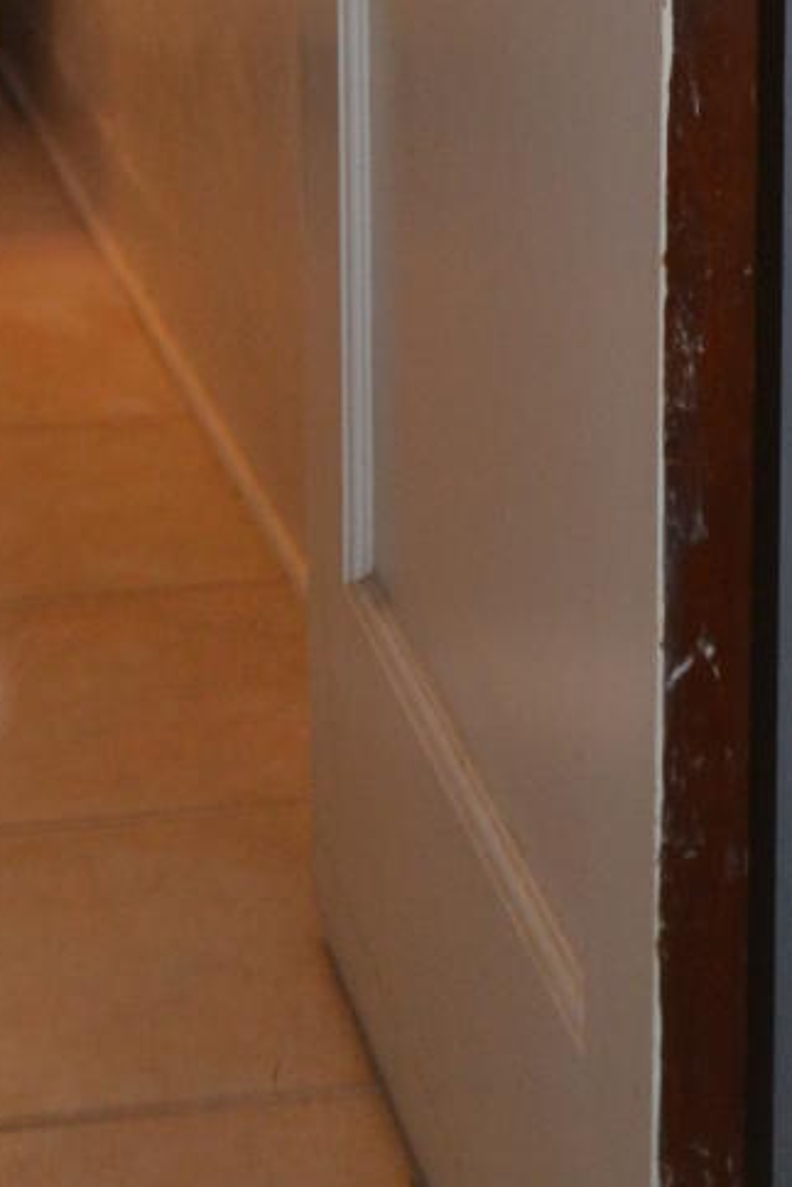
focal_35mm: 124
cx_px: -89
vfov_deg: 14.5
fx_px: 4089
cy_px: -966
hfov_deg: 10.9
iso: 450
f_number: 3.5
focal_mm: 20
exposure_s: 1/60
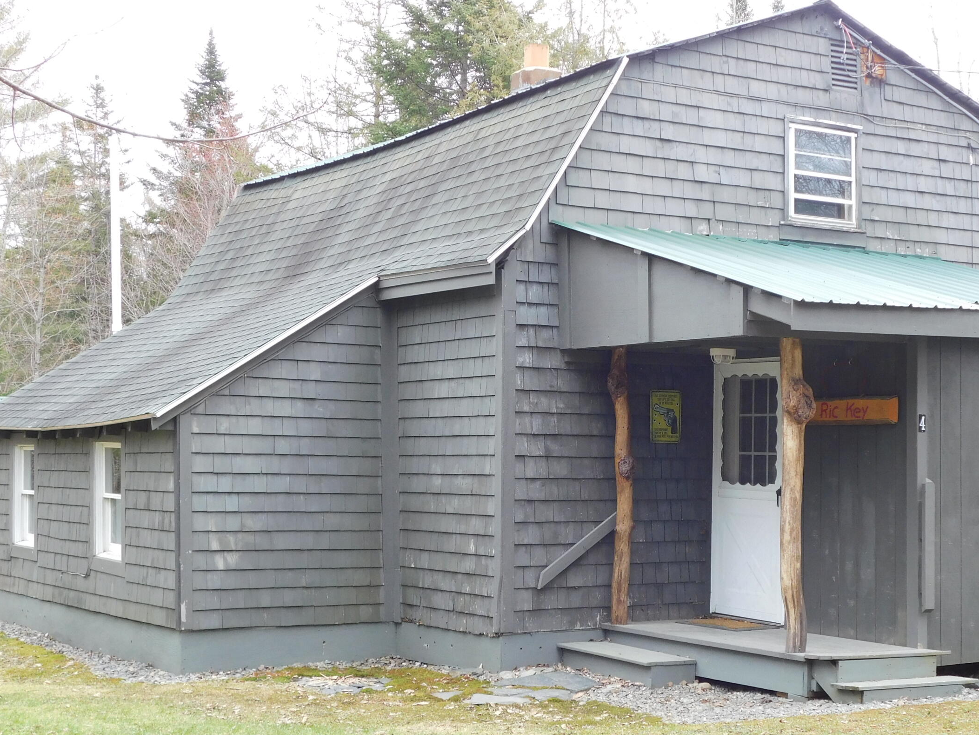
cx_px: 606
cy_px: 410
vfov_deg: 25.6
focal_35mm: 57
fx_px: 1612
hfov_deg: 33.6
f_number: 3.6
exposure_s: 1/160
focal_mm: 7.1
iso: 125
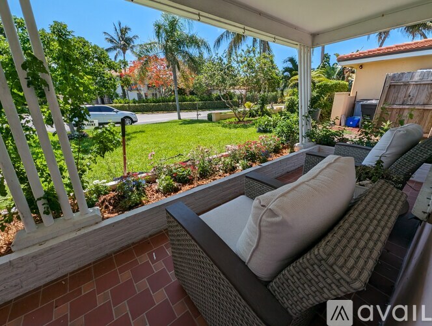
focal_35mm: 13
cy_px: 163
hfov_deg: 106.1
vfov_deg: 90.1
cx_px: 216
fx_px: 162
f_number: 2.2
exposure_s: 1/1466
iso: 49
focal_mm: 1.95
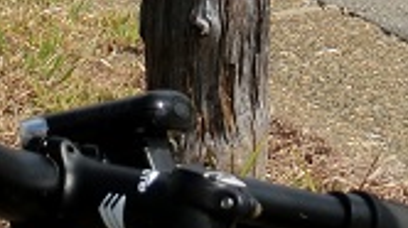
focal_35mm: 273
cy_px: -302
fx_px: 2951
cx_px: 113
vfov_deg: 4.3
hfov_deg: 7.9
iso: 80
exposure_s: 1/800
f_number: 4.7
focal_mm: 9.3
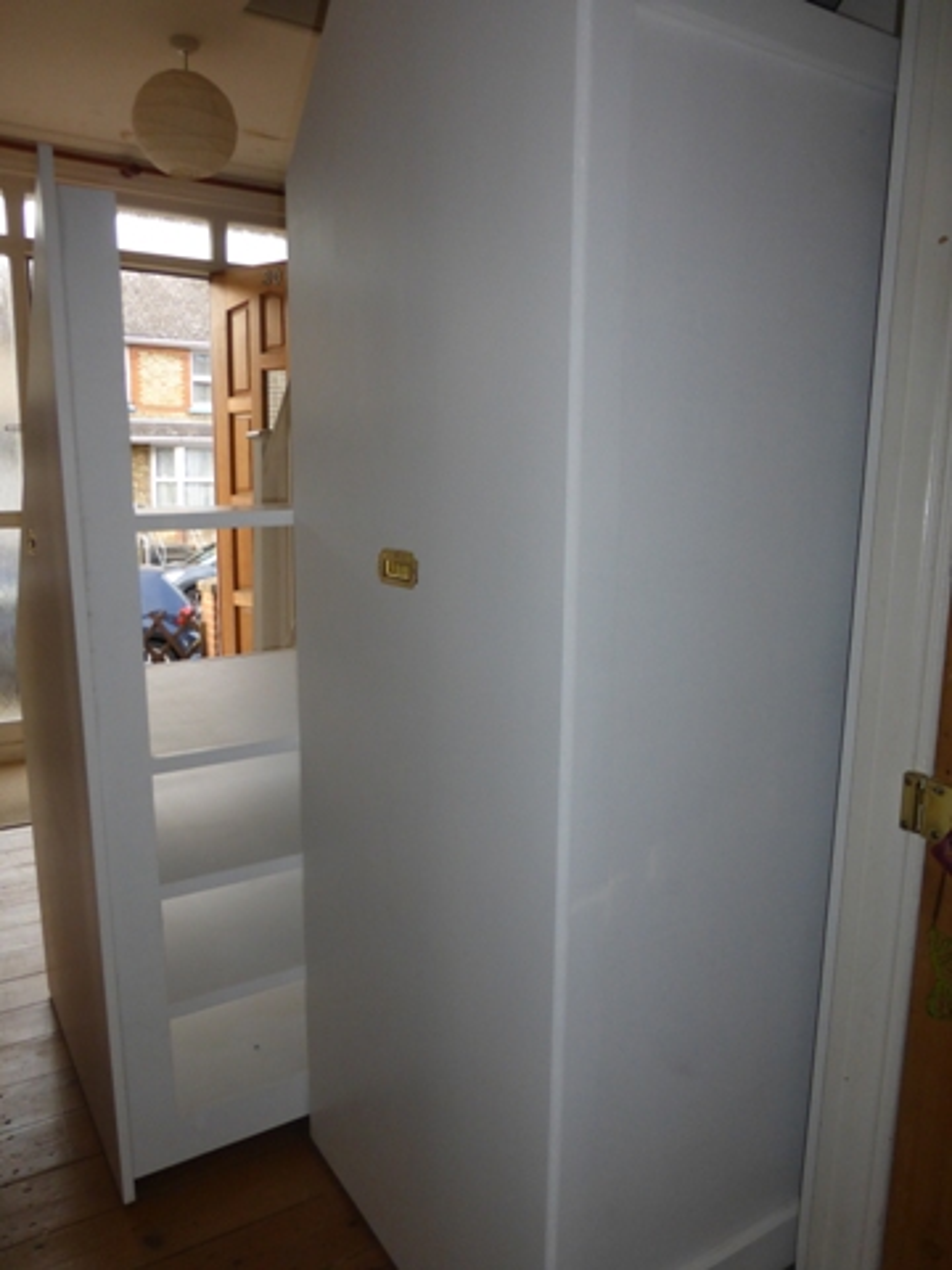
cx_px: 476
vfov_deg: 69.4
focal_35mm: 25
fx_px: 917
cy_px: 635
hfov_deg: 54.9
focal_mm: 4.3
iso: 200
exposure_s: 1/125
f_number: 3.3
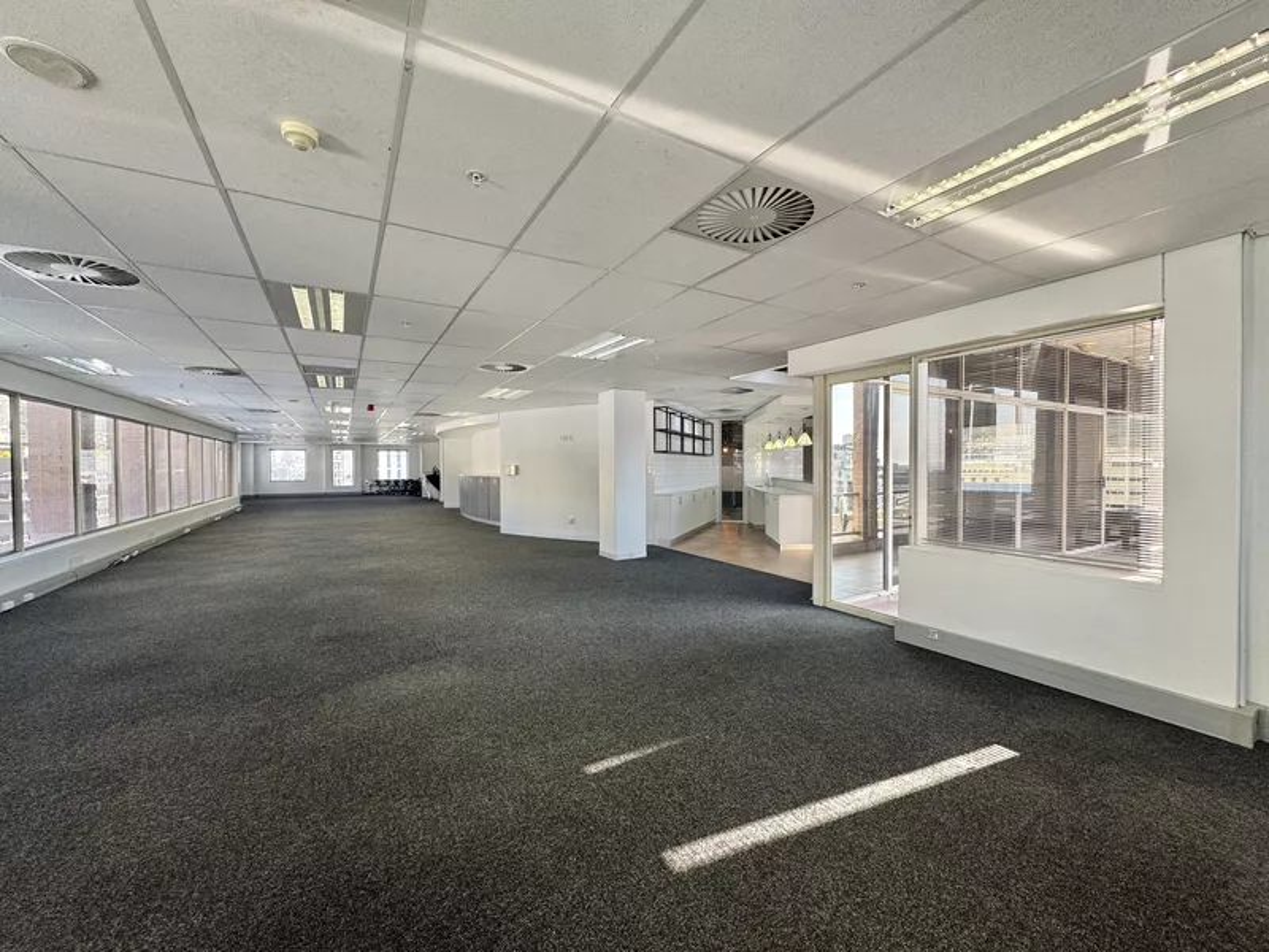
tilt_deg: -1.4
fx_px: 513
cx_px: 634
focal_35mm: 14
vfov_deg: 85.7
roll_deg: +0.3
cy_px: 476
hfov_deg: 102.1
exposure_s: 1/100
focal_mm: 2.22
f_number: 2.2
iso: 100
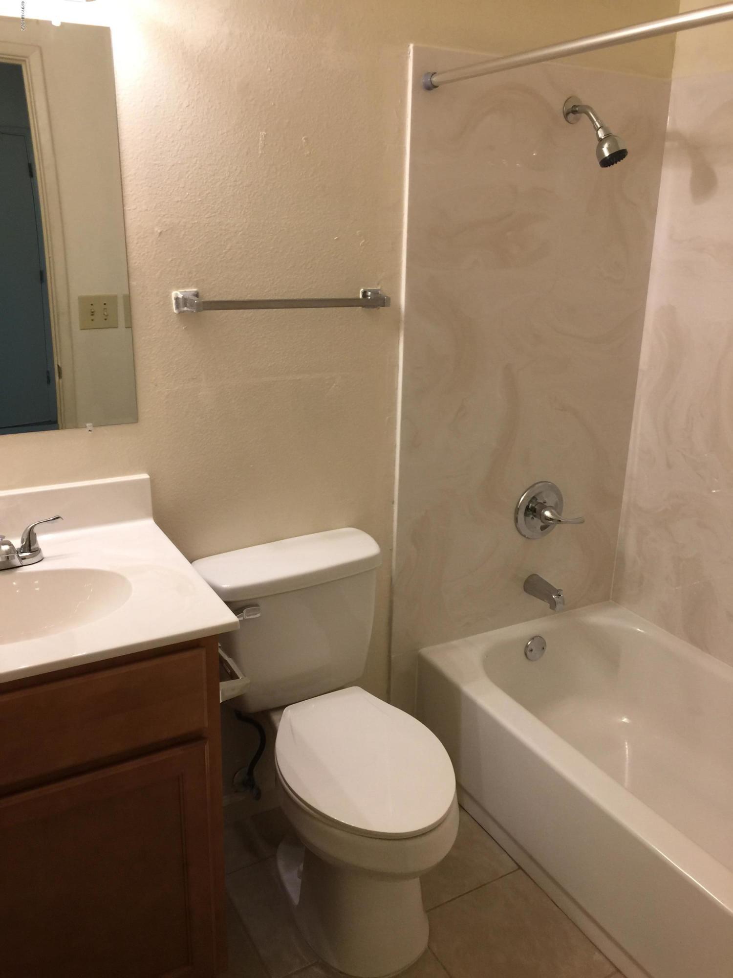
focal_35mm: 29
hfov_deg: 48.2
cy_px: 489
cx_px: 366
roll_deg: -2.4
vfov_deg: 61.7
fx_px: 819
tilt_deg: -18.7
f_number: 2.2
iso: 32
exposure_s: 1/15
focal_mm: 4.15
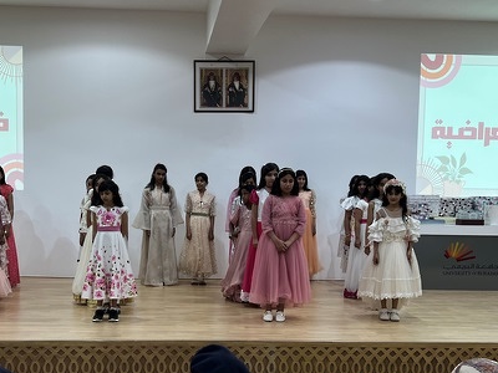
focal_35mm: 52
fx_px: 748
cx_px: 219
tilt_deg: -6.7
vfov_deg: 27.8
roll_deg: -1.4
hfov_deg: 36.8
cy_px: 264
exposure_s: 1/100
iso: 50
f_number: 1.5
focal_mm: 5.7
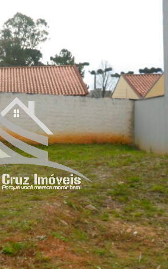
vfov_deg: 34.0
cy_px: 144
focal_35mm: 60
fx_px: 439
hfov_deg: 21.2
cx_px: 17
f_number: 2.5
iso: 80
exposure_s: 1/1000
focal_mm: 4.5
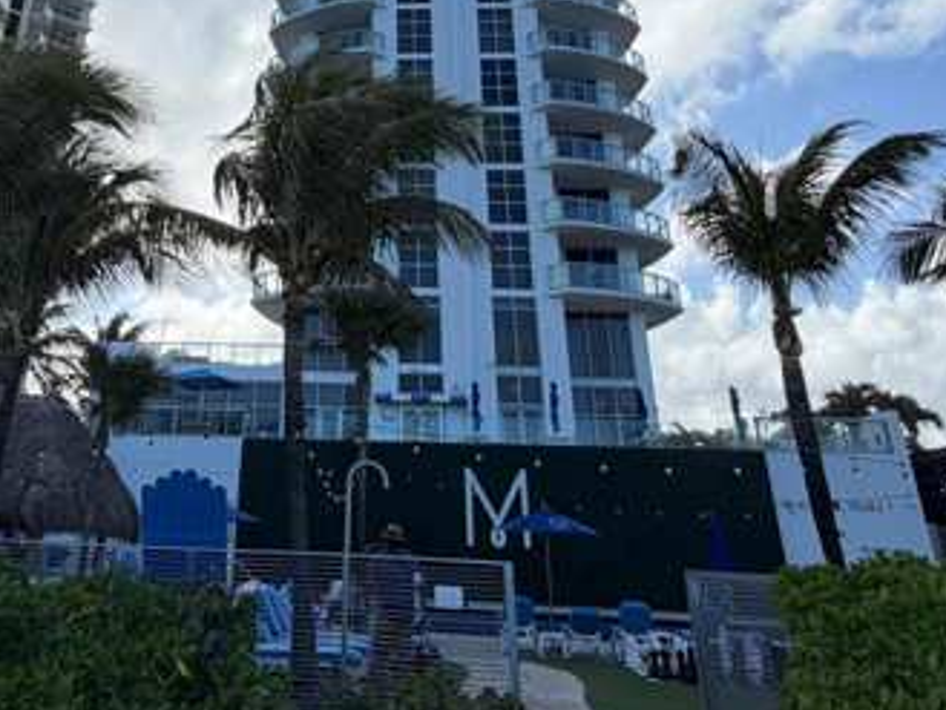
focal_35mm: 34
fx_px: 930
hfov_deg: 52.9
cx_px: 319
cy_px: 43
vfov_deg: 38.3
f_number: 2.2
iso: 32
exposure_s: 1/1235
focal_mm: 2.22
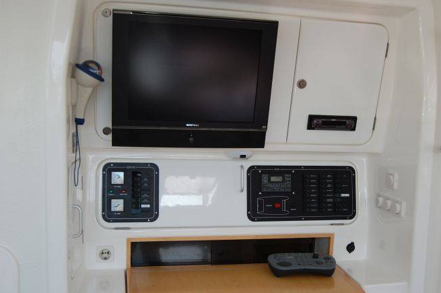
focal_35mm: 44
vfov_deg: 30.4
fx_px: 538
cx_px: 265
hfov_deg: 44.3
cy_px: 162
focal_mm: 24
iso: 200
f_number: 5.6
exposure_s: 1/125
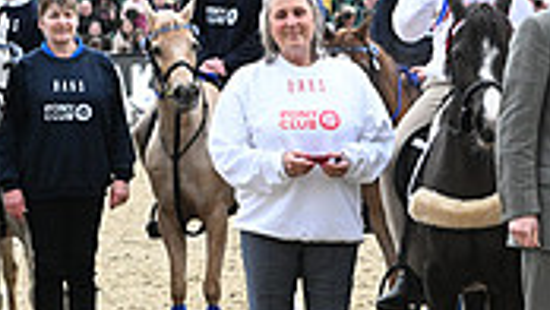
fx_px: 3822
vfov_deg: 4.6
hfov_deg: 8.1
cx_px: 847
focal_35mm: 262
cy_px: -5
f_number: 5.6
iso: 3600
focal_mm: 75
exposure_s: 1/1000
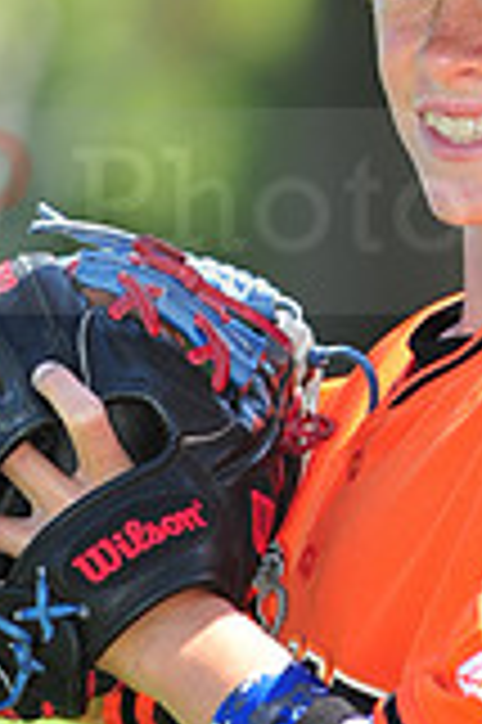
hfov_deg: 1.9
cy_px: 171
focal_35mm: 720
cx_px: 401
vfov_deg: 2.9
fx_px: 14490
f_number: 4.5
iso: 200
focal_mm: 200
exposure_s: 1/500
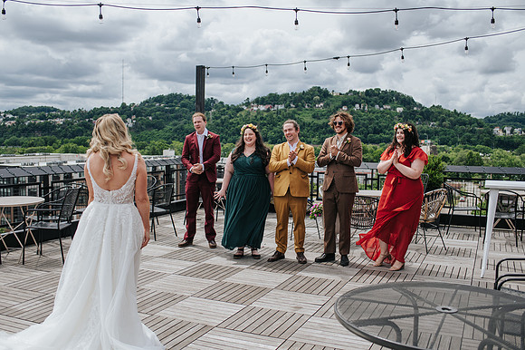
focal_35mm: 37
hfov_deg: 52.5
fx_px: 533
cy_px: 170
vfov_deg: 36.3
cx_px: 256
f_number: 3.5
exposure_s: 1/1250
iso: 110
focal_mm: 35
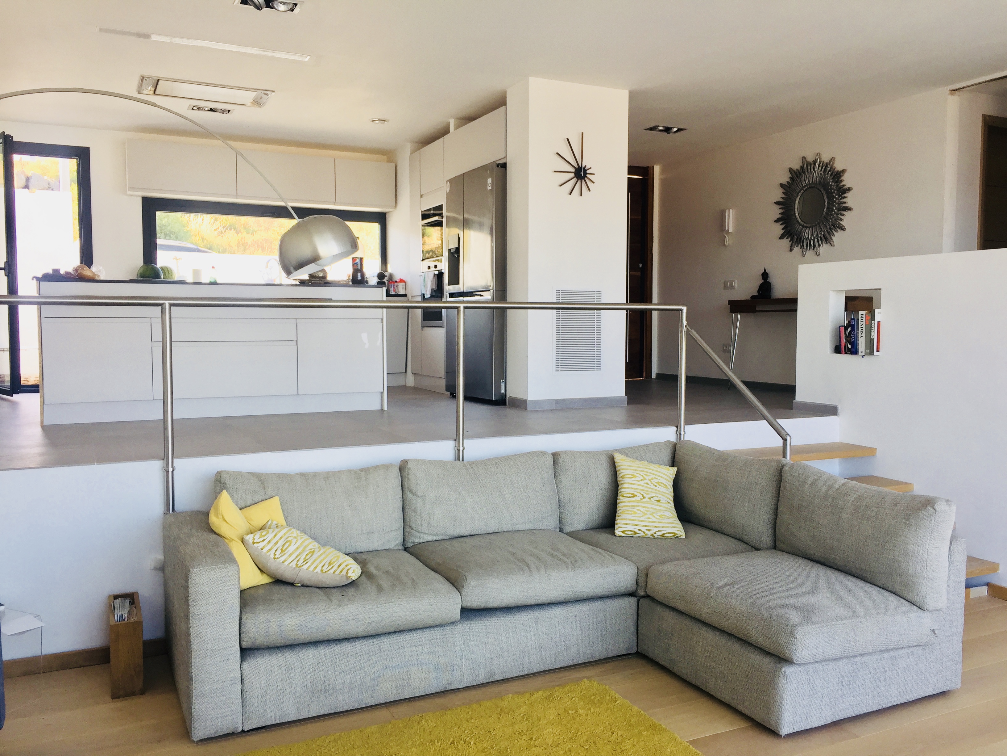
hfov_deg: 61.7
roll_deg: -0.8
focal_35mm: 29
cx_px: 504
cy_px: 378
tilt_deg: -2.5
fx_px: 844
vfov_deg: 48.2
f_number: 2.2
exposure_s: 1/100
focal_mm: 4.15
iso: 40
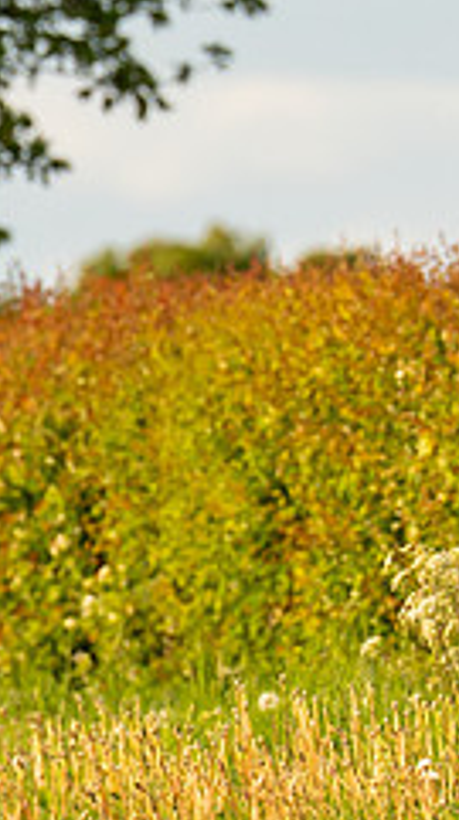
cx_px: -241
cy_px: 621
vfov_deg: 2.3
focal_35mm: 936
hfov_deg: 1.3
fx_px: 20316
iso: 640
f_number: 4
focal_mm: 200
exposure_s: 1/1000
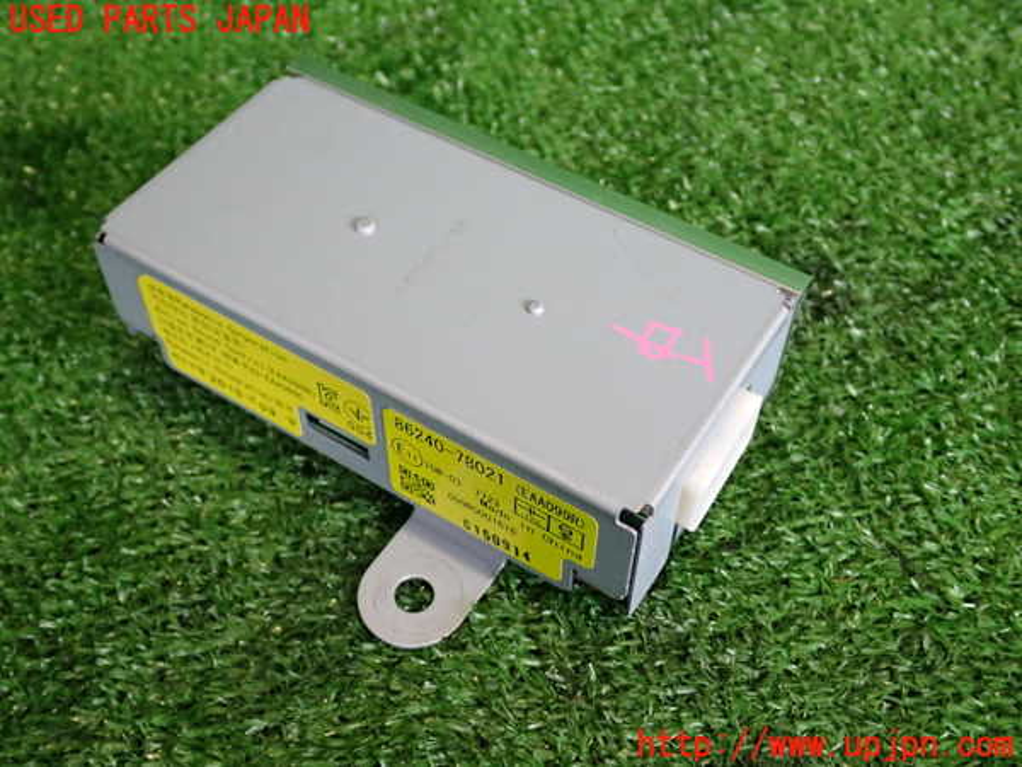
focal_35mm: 41
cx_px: 511
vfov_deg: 35.1
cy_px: 384
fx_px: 1210
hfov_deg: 45.8
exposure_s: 1/40
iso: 500
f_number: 2.8
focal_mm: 7.31
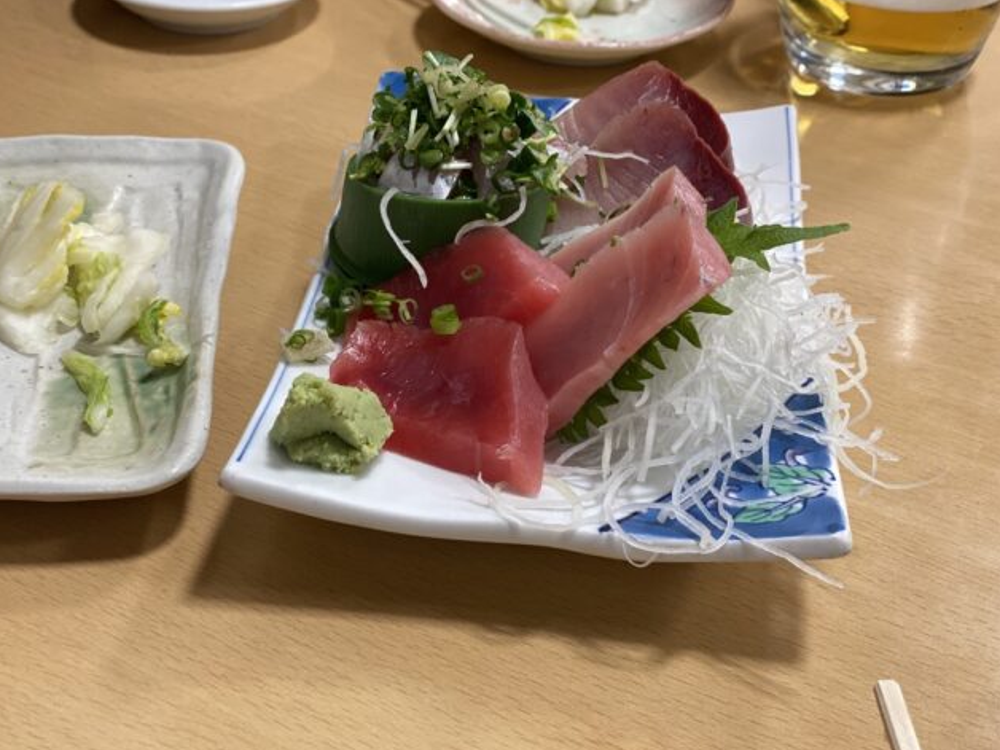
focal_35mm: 53
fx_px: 1531
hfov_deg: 36.2
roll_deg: -2.5
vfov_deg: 27.5
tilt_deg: -35.6
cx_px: 495
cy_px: 379
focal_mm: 6
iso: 125
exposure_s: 1/100
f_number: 2
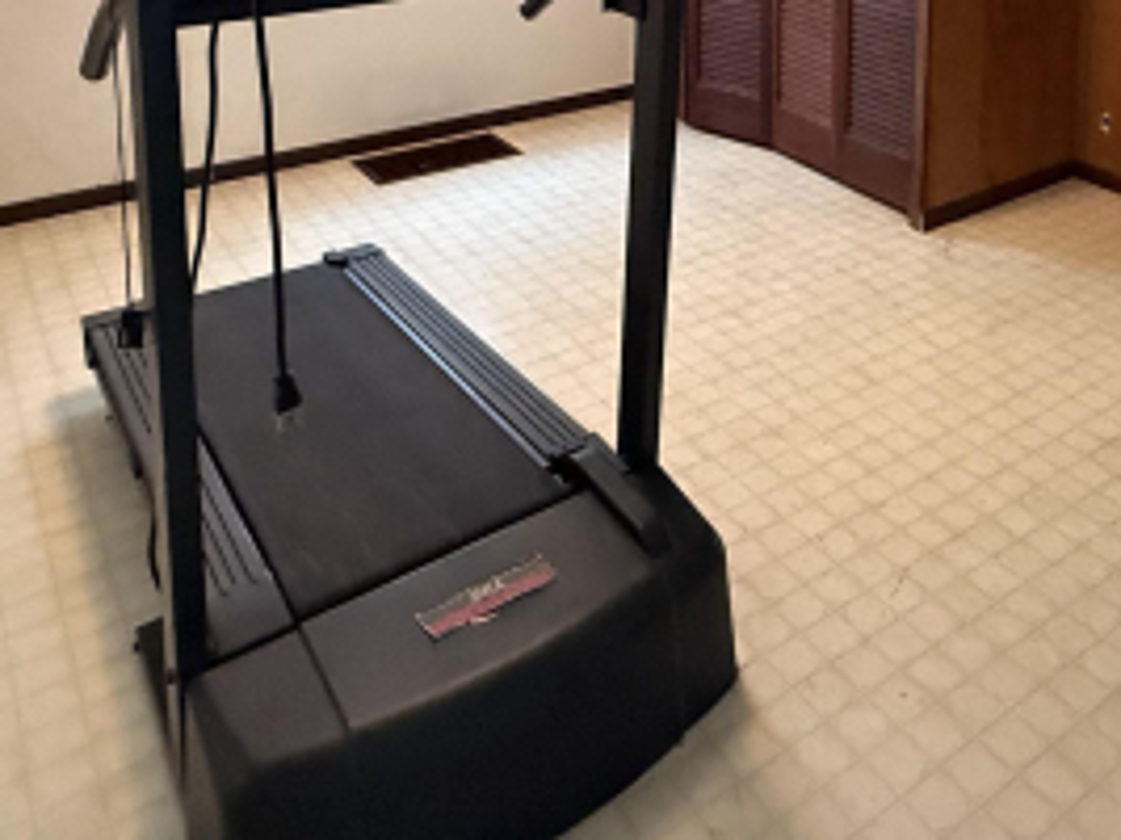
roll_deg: +0.4
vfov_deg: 35.1
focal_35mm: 35
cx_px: 796
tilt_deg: -5.7
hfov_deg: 51.1
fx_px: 1133
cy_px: -76
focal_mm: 2.22
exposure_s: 1/60
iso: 1000
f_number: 2.2
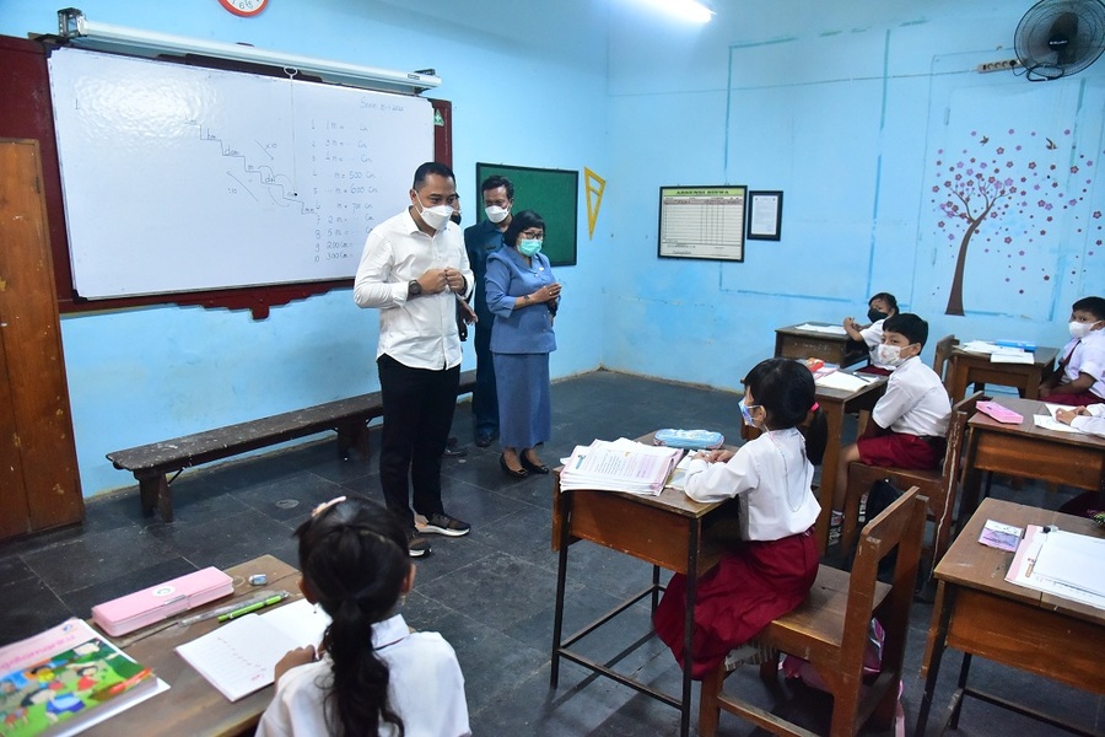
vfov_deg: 53.1
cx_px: 552
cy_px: 368
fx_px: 737
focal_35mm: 24
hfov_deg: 73.7
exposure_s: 1/100
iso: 10000
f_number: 4
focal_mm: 24
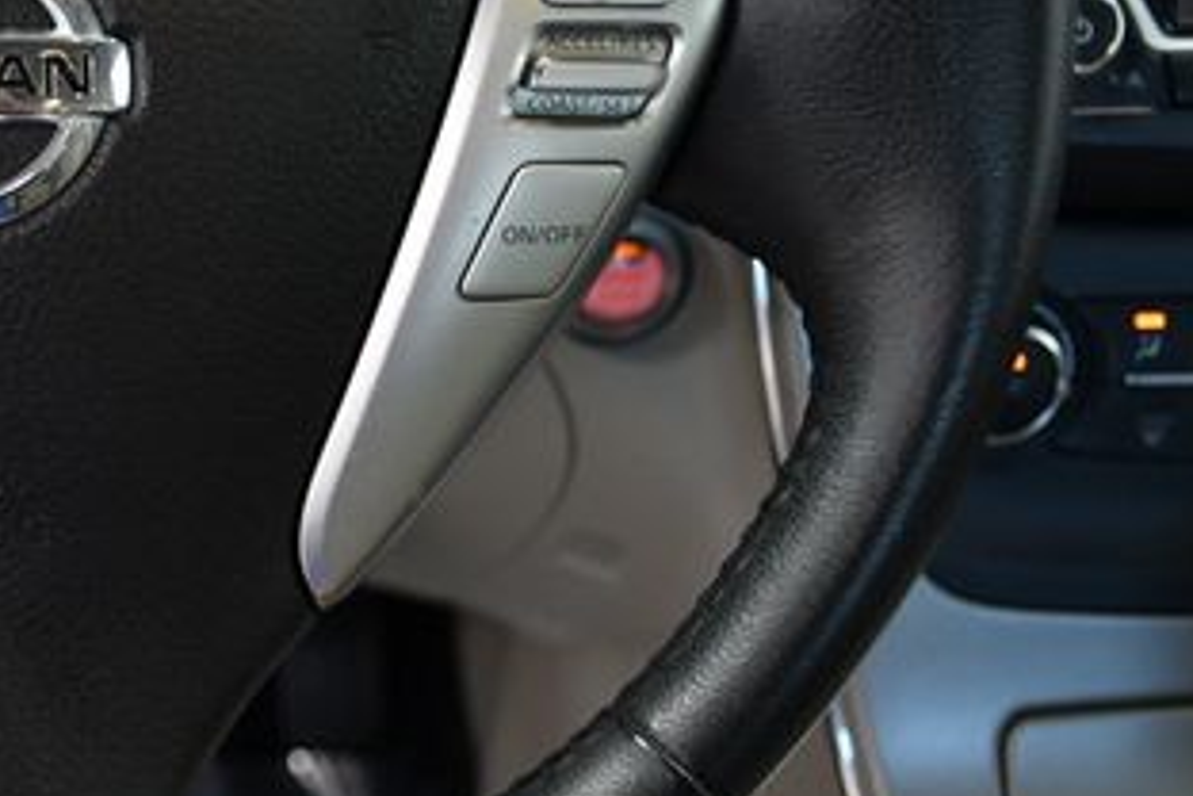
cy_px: 501
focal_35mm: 80
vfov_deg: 17.0
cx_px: -11
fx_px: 2651
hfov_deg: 24.2
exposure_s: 1/60
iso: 400
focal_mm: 26
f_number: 3.8
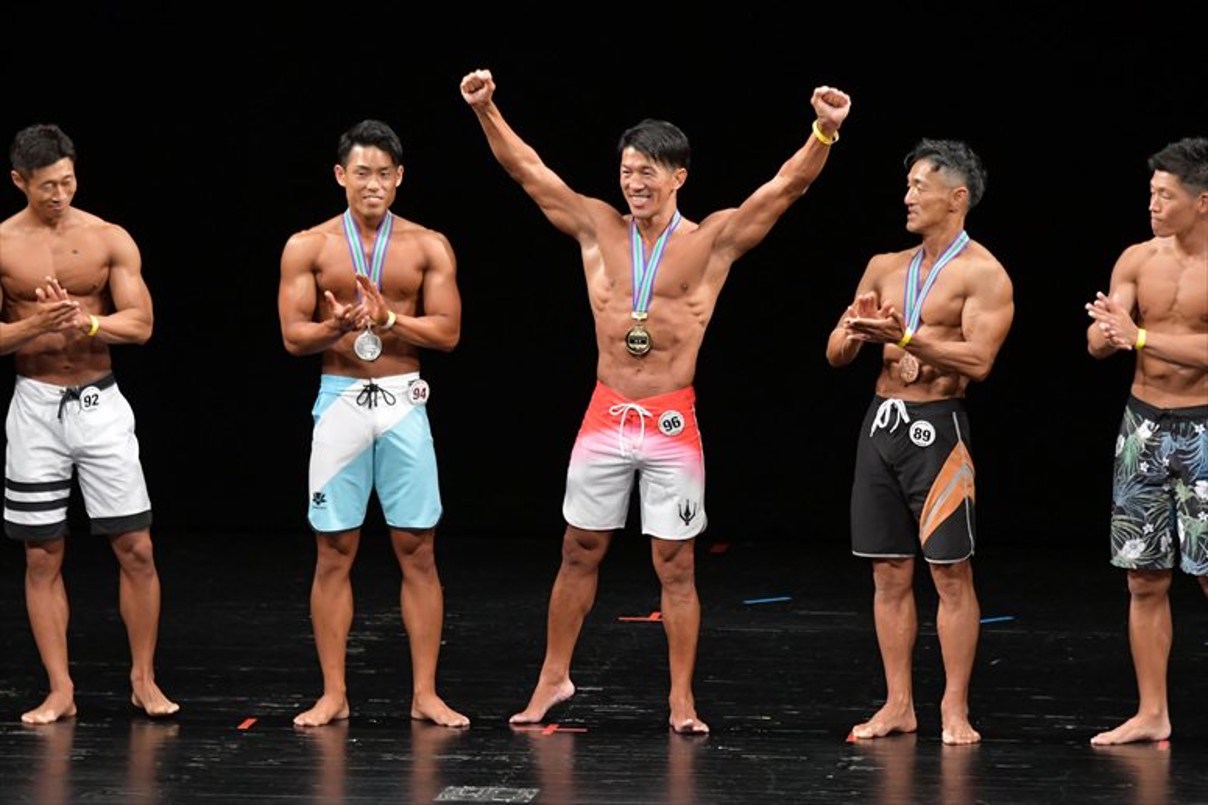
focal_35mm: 240
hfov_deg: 8.6
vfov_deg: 5.7
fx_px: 8050
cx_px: 604
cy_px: 402
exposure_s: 1/400
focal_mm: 160
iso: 3200
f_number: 5.6
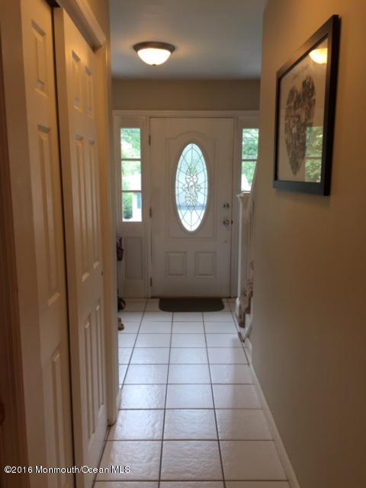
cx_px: 183
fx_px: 409
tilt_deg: -9.1
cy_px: 244
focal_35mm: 29
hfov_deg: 48.2
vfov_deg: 61.7
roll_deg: -0.5
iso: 32
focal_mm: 4.15
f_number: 2.2
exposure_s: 1/60
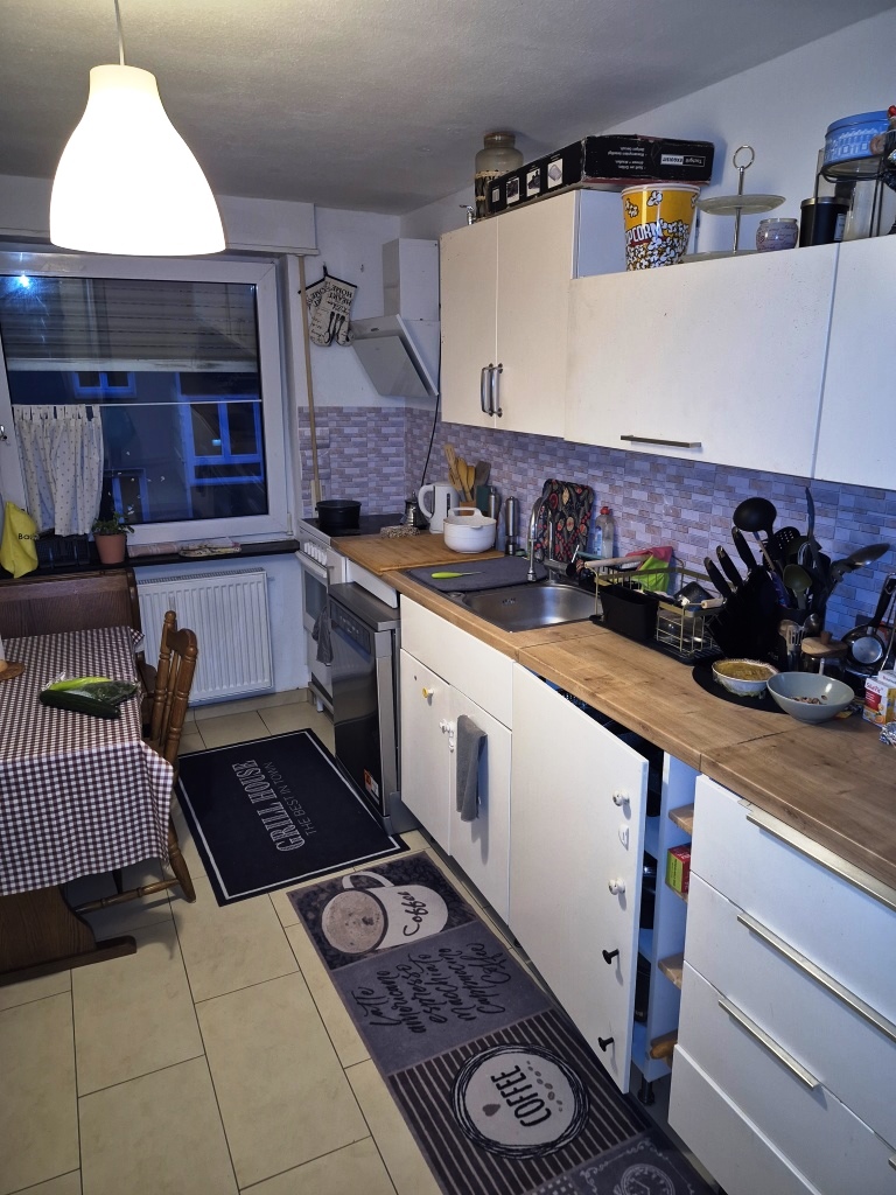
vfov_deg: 73.9
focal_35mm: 23
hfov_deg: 58.9
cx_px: 448
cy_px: 598
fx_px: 794
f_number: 1.8
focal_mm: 5.4
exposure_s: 1/25
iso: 100
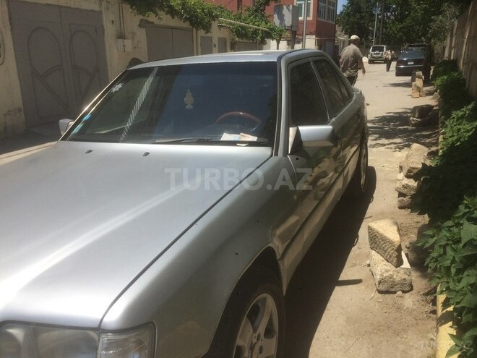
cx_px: 238
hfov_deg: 61.7
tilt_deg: -17.6
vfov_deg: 48.2
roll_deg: +0.4
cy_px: 179
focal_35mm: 29
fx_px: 400
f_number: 2.2
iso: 32
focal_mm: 4.15
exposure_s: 1/2933
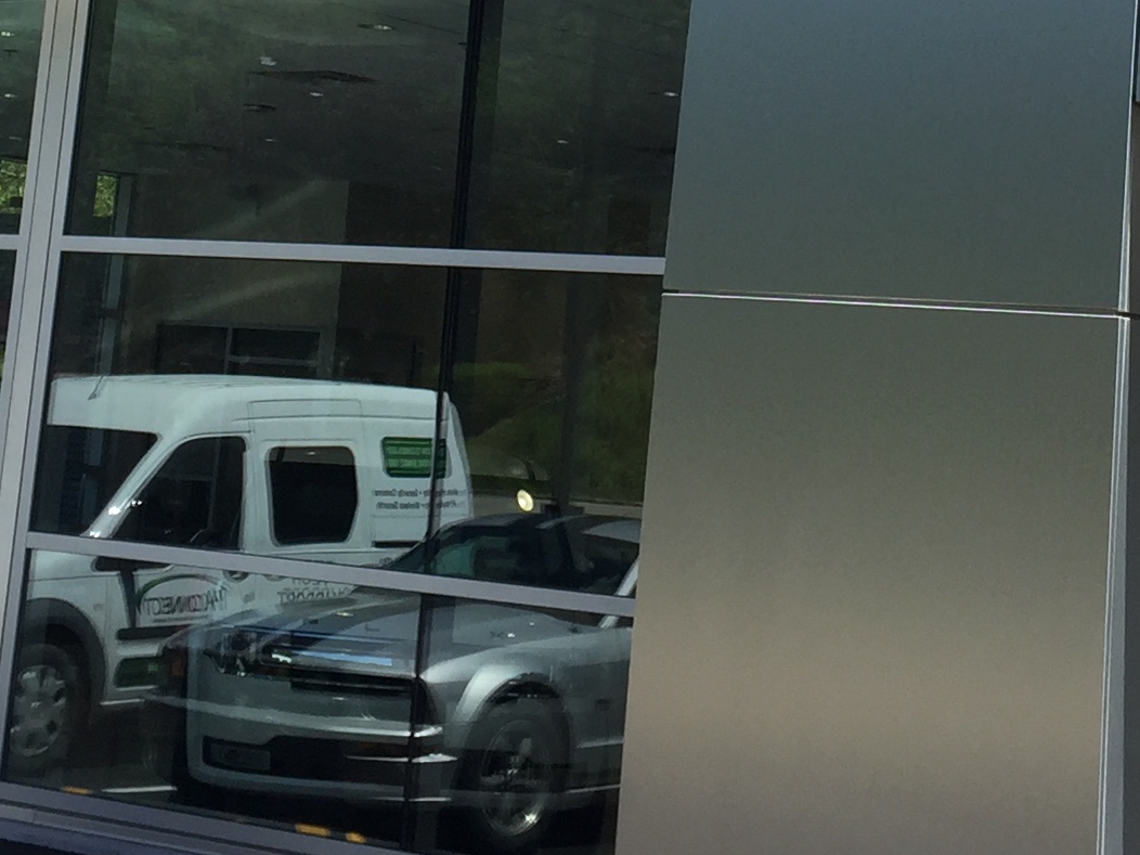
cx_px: 622
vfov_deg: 15.5
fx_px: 2964
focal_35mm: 90
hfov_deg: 21.8
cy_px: -320
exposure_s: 1/1099
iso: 32
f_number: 2.2
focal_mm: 4.15
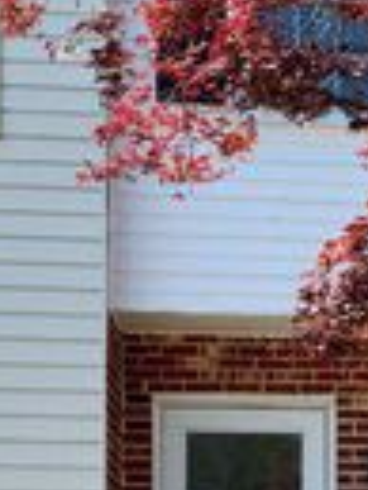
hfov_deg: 11.5
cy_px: 564
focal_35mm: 124
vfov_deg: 15.4
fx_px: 1755
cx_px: 539
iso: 80
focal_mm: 6.76
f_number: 1.78
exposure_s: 1/3145
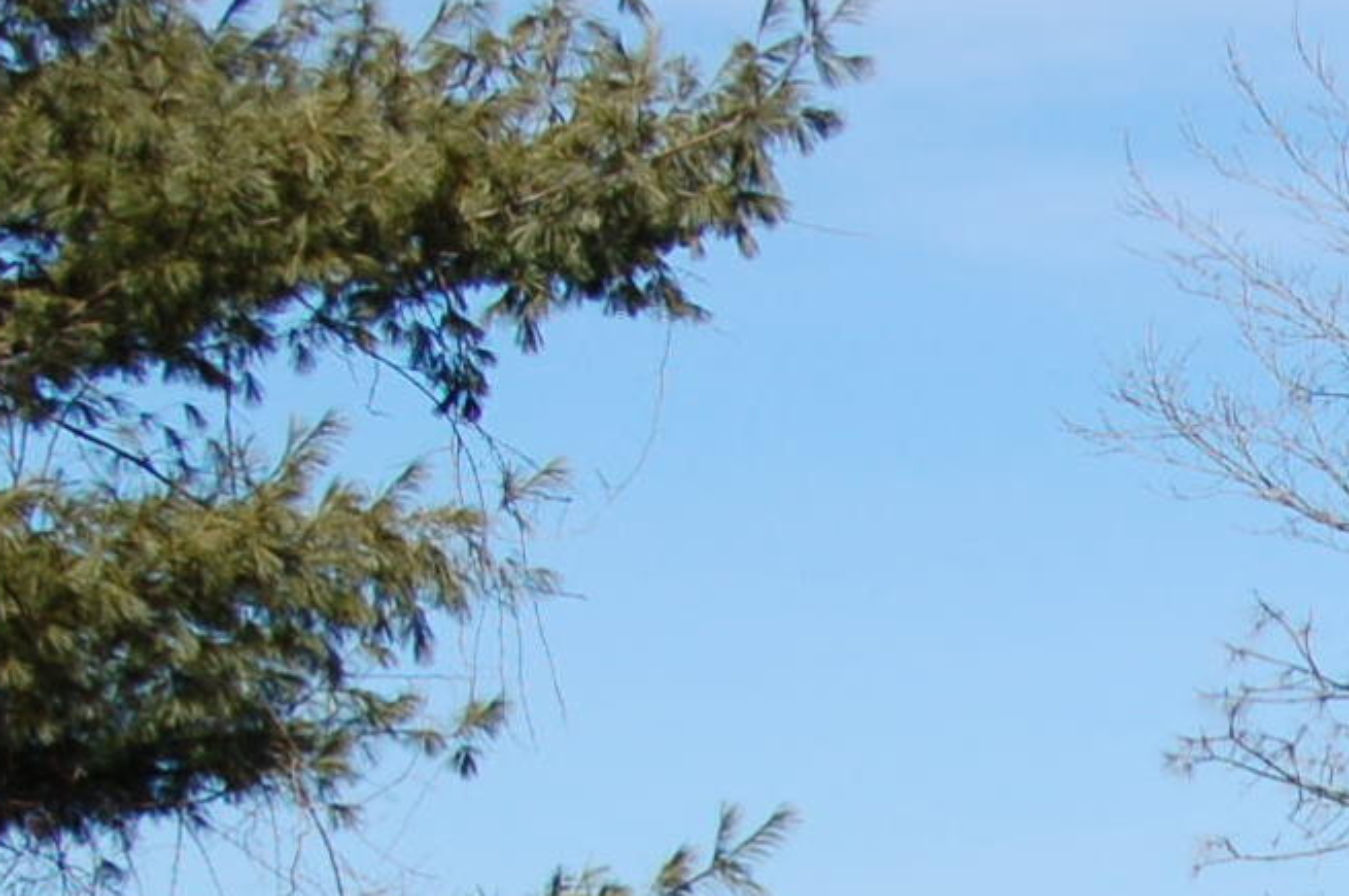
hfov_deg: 7.5
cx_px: 2799
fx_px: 9768
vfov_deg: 5.2
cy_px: 1734
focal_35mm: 261
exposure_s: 1/320
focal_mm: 38
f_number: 10
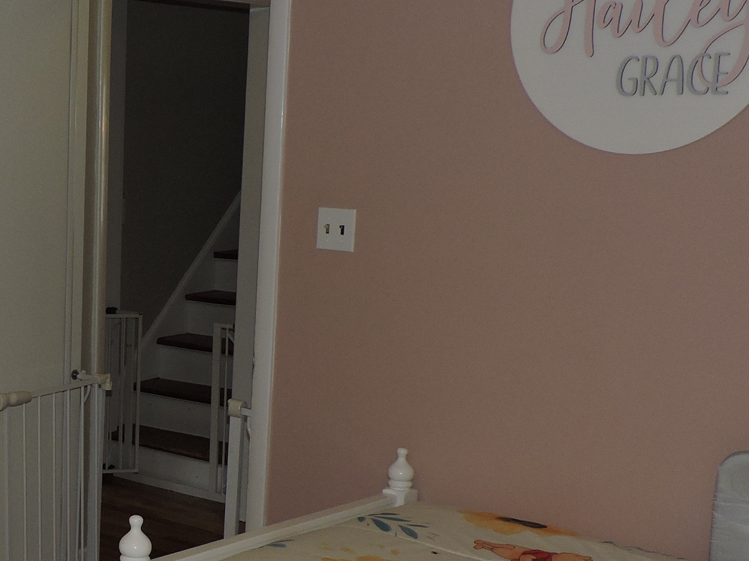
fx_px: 1319
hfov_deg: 29.6
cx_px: 1
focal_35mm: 61
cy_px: 369
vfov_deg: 23.9
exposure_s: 1/80
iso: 100
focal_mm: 4.3
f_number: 3
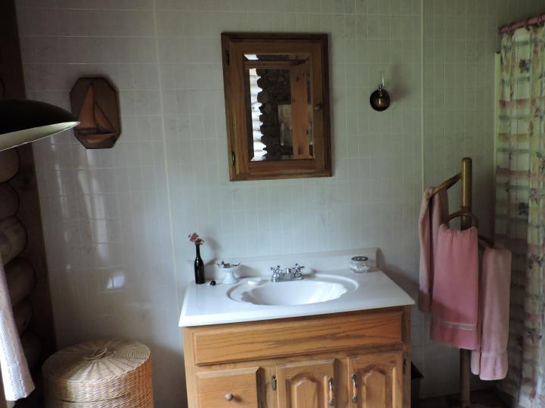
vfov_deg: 41.7
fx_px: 535
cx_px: 351
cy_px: 224
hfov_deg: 53.2
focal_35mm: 34
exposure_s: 1/8
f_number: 3
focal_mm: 4.3
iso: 400
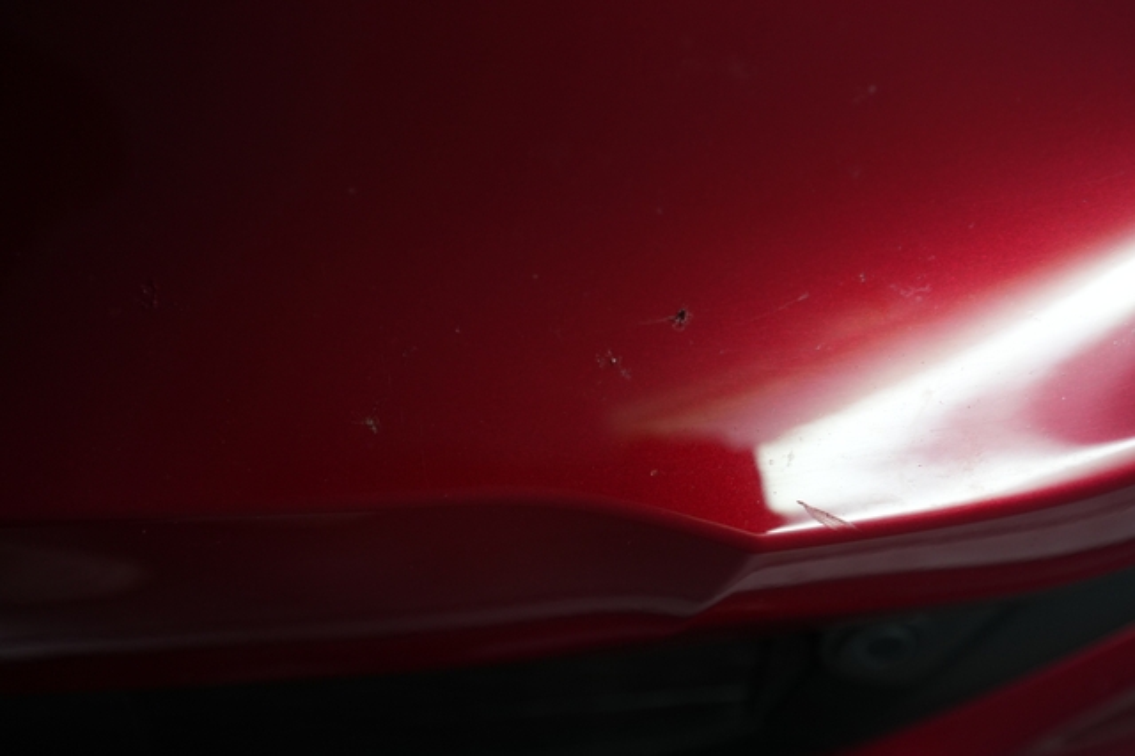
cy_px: 378
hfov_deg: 65.5
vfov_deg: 46.4
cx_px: 568
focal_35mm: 28
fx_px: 882
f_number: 4
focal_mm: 28
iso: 1250
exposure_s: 1/60
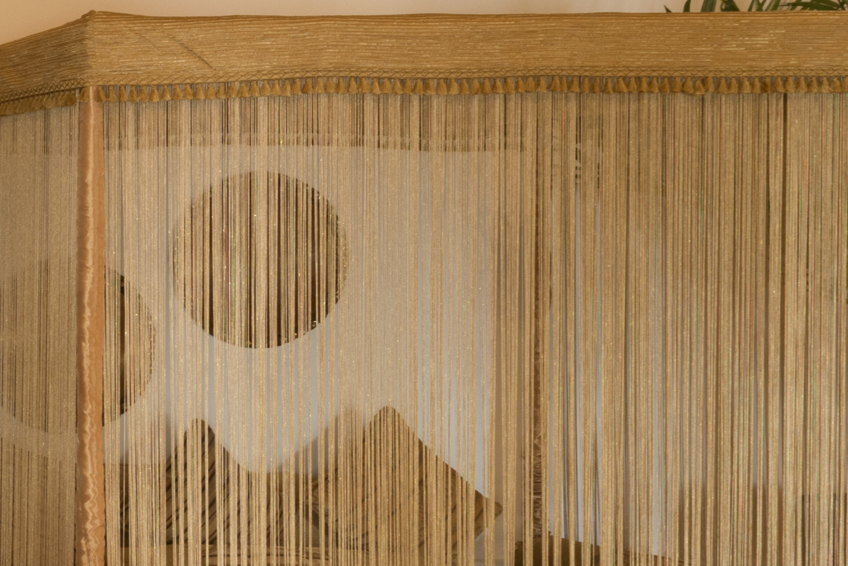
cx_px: -781
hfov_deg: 19.5
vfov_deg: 20.0
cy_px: 311
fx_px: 1602
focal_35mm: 68
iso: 400
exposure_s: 3
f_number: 11
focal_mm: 14
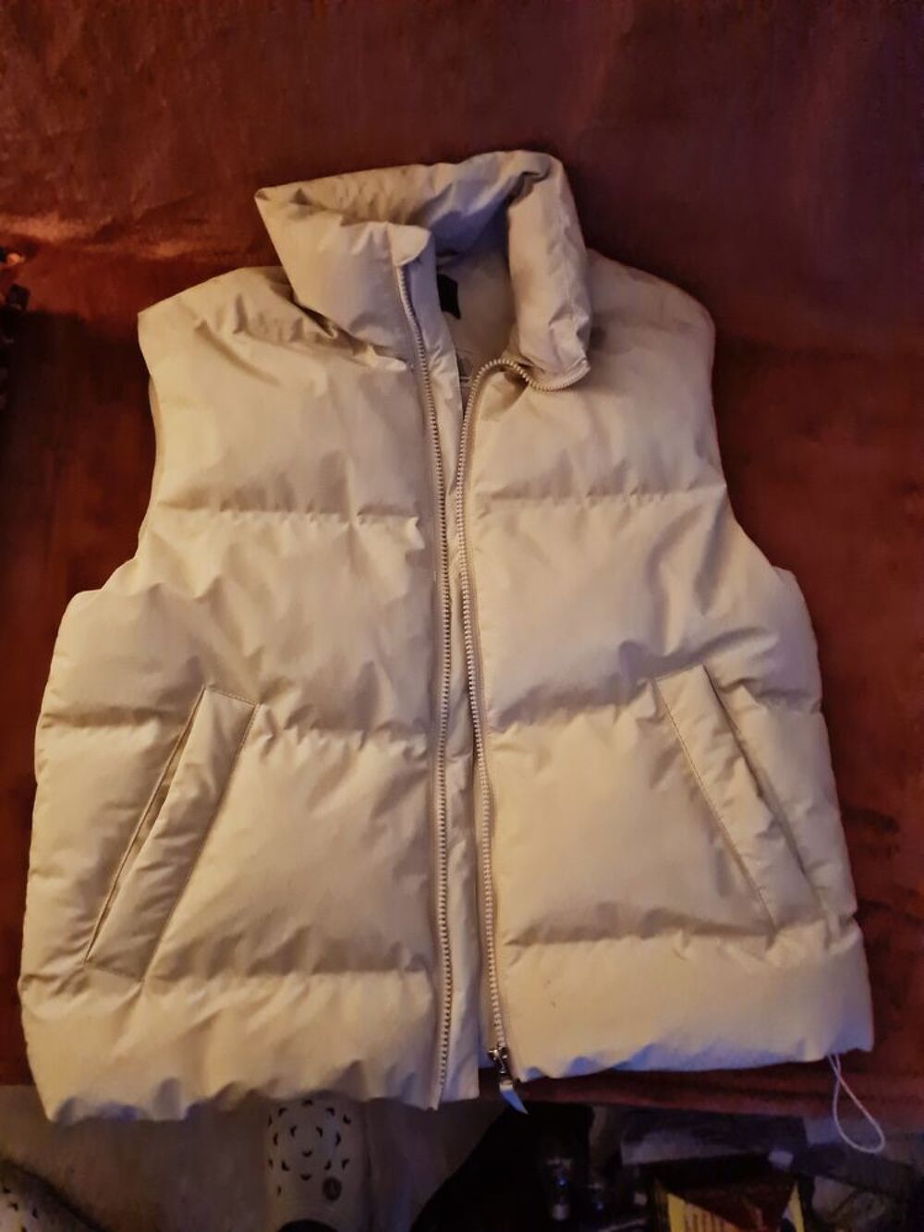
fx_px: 925
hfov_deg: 53.1
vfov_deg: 67.3
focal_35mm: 26
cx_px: 462
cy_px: 616
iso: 1250
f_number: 1.8
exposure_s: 1/17
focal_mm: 5.4
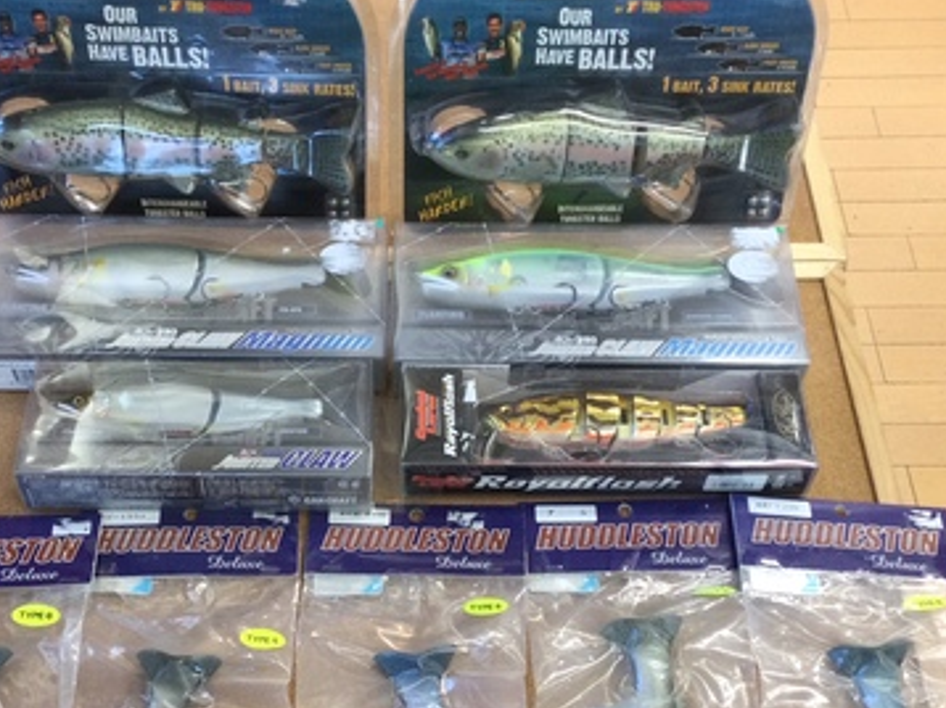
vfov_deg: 27.9
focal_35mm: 52
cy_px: 462
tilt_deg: -55.9
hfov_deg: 36.8
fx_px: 1420
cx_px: 404
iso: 50
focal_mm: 3.3
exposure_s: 1/30
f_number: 2.4
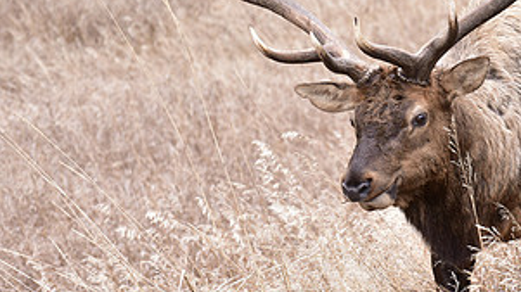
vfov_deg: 4.4
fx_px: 3770
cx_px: 447
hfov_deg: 7.9
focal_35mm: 273
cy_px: 49
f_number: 6.3
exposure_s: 1/160
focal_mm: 135
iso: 1000
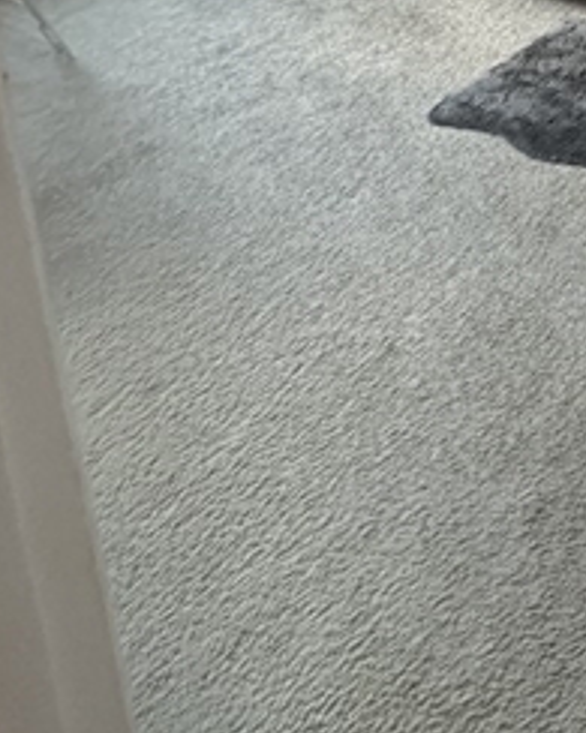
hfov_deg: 29.2
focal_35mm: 43
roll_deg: -1.2
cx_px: 733
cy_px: -189
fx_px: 933
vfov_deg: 33.2
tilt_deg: -12.7
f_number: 2.2
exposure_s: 1/60
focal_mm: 2.22
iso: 1000
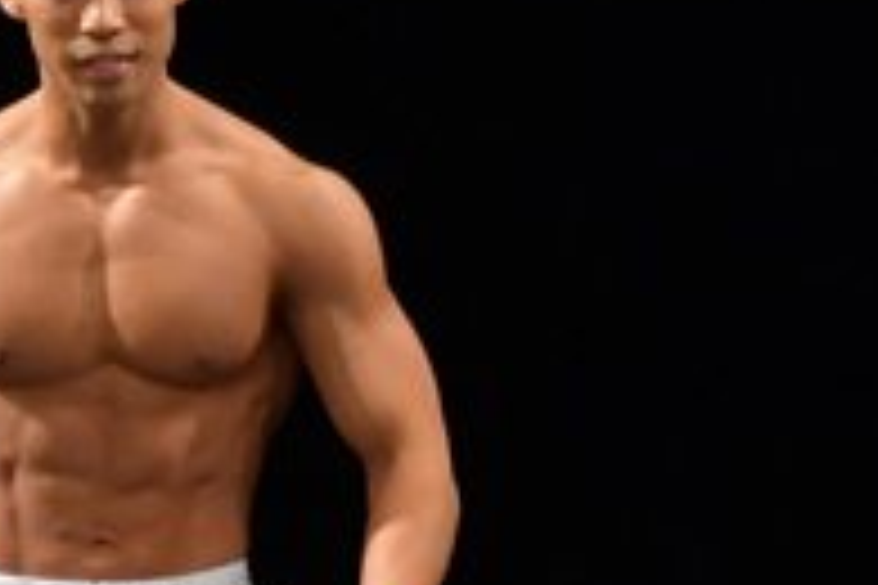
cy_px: 806
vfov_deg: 1.2
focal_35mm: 1193
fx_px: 29094
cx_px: 25
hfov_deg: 1.7
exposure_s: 1/400
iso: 3200
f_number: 5.6
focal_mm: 200
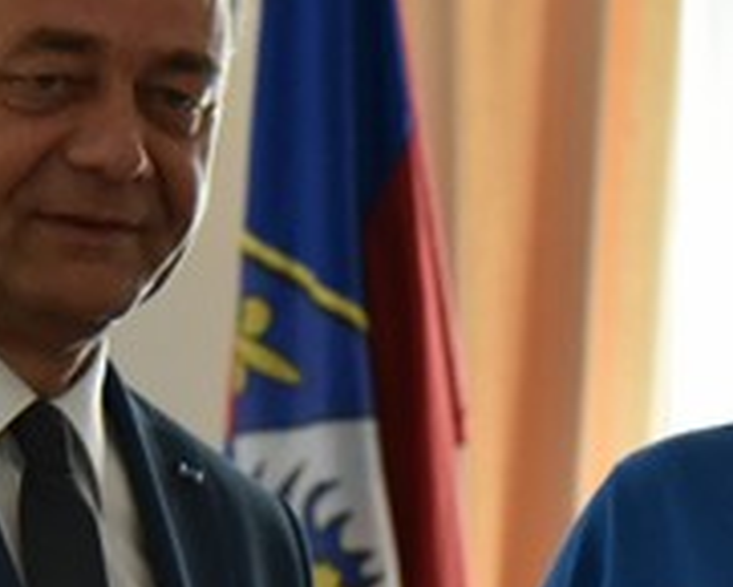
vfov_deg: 6.5
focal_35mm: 234
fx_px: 5079
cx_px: 729
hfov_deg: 8.2
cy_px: 836
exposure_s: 1/2000
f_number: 4
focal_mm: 55
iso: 5000
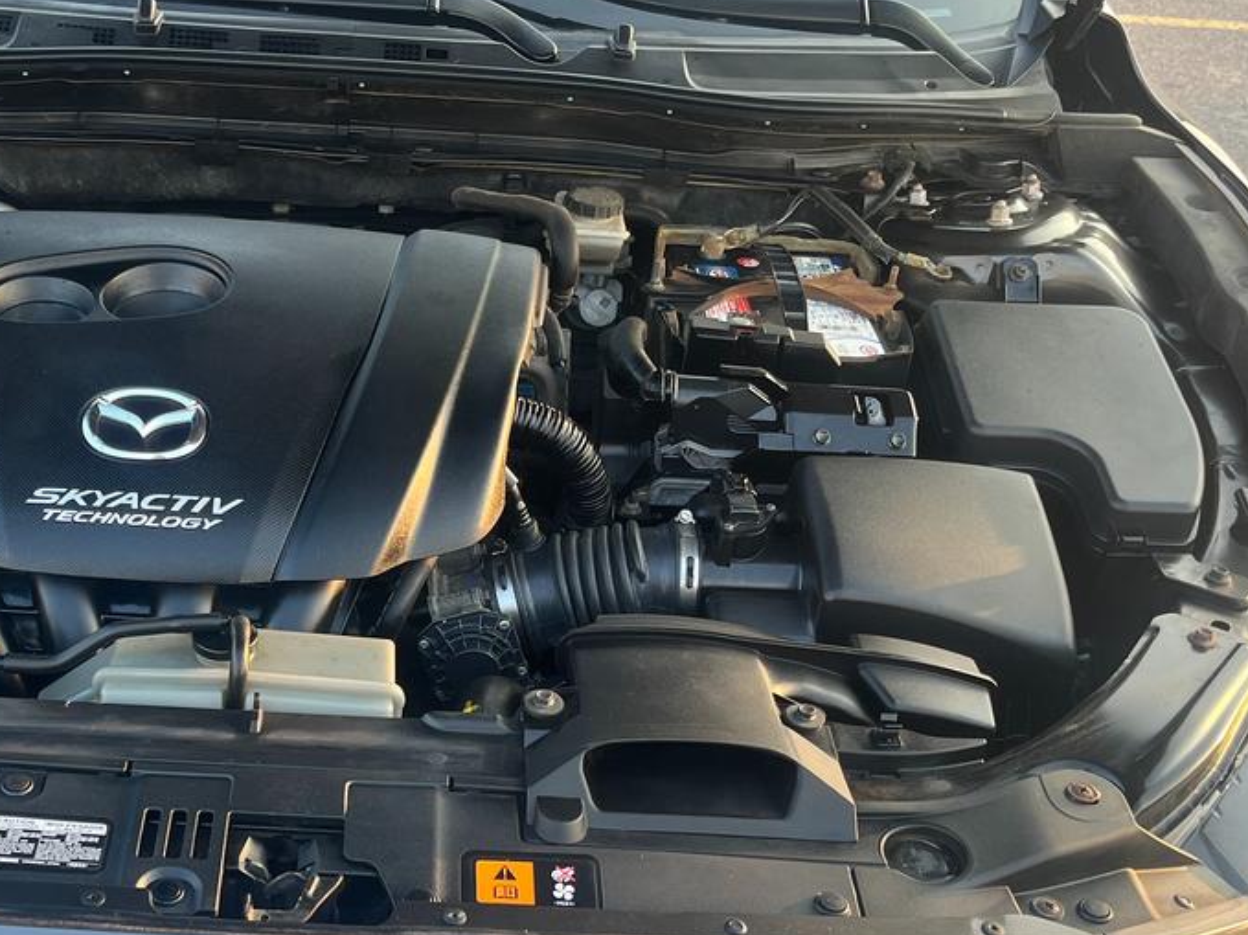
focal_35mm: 49
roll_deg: -2.9
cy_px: 634
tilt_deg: -34.2
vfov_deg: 29.4
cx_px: 386
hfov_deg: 38.3
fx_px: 1766
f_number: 1.6
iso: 64
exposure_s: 1/122
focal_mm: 5.1
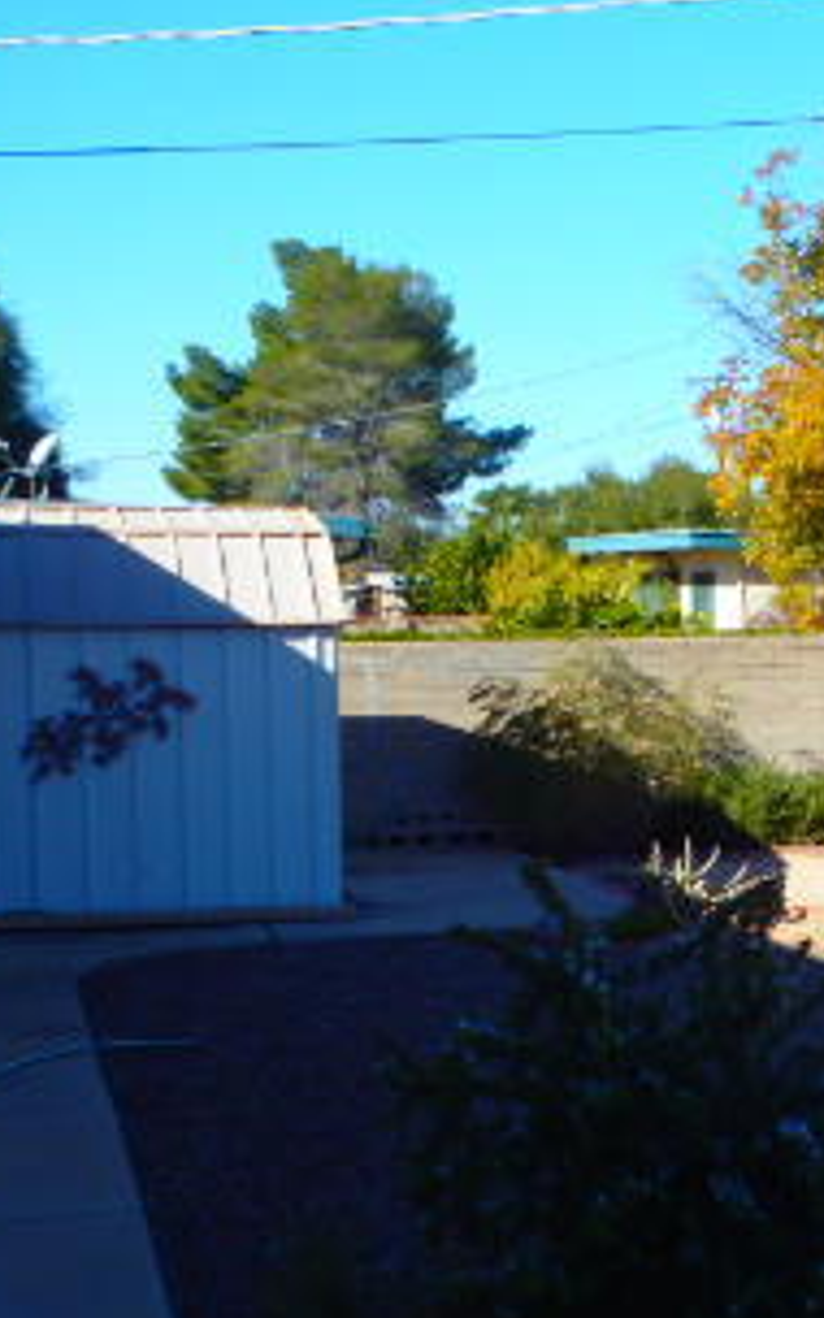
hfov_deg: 18.7
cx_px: 911
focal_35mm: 67
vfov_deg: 30.5
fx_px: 2407
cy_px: 854
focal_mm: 5.4
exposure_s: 1/100
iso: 125
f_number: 11
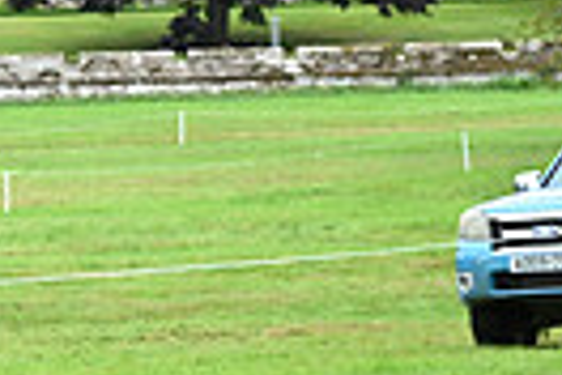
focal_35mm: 281
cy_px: 53
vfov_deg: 4.9
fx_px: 4386
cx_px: -588
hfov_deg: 7.1
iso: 1250
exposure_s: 1/1250
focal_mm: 64
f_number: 5.6
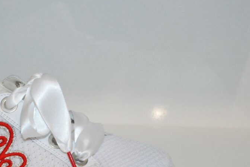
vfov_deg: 18.8
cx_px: 27
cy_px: 130
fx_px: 500
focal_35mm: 72
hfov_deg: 27.1
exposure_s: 1/200
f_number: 18
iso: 1600
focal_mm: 24
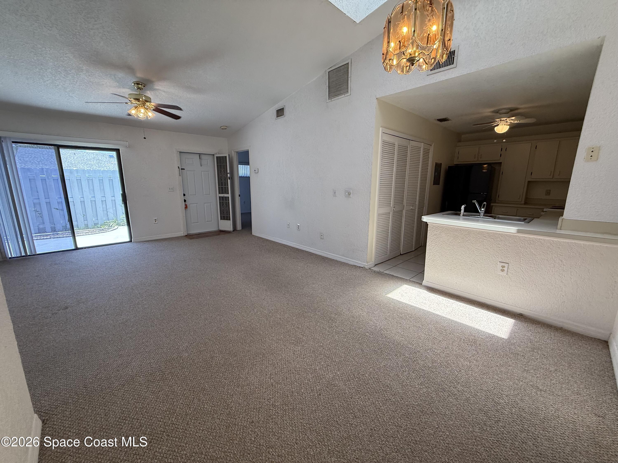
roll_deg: -1.0
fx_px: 250
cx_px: 309
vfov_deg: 85.7
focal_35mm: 14
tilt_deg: -10.2
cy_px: 232
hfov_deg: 102.1
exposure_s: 1/120
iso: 80
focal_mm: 2.22
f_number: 2.2
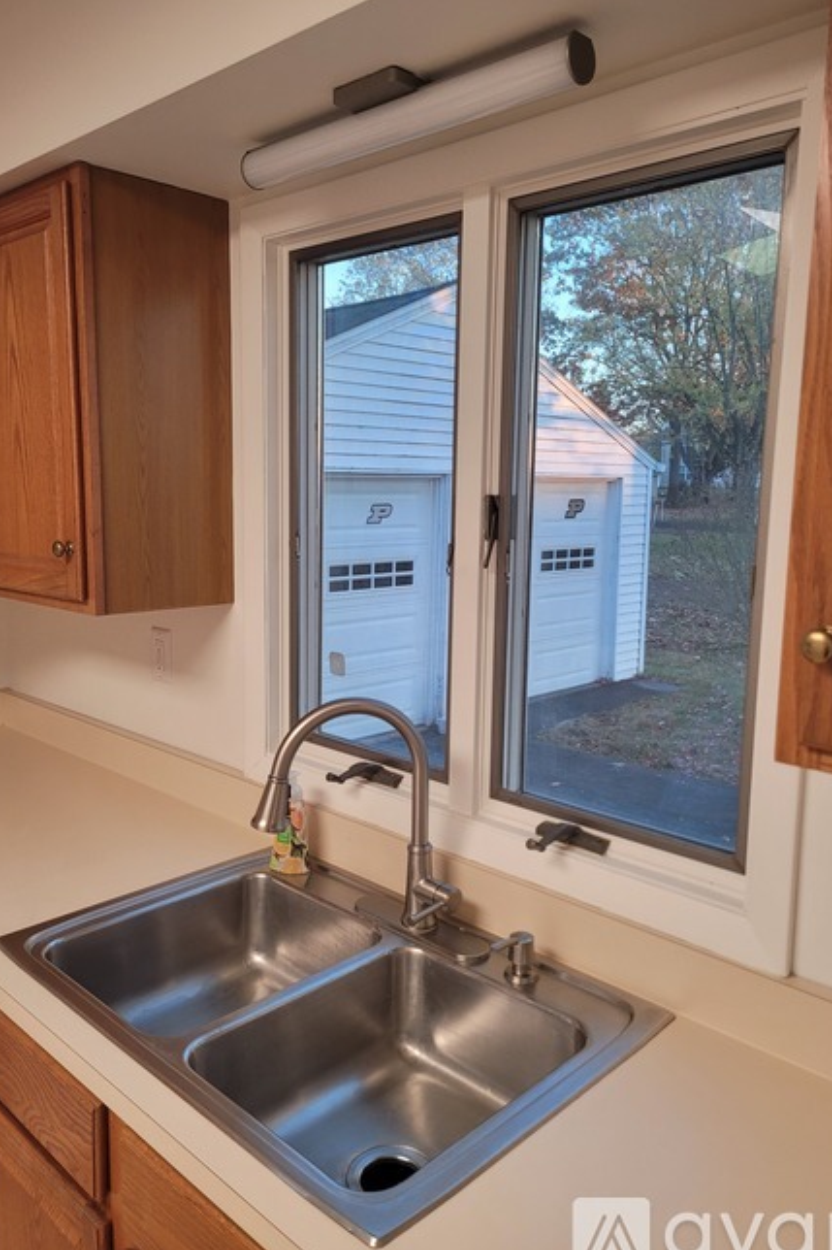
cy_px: 628
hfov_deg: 46.4
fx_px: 971
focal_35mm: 28
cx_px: 401
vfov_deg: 65.5
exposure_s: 1/120
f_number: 1.8
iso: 200
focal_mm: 5.4
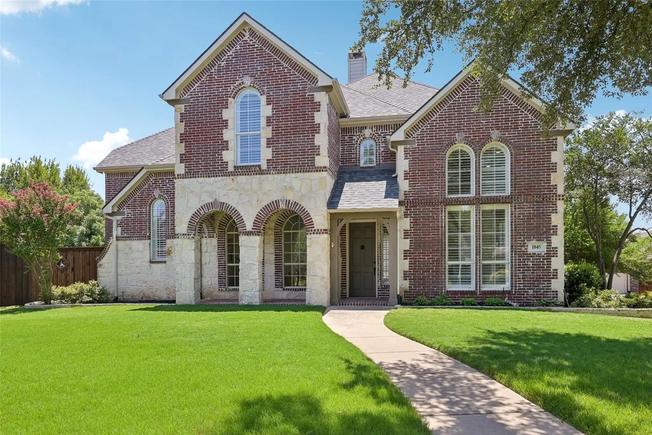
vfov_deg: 57.2
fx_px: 398
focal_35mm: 22
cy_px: 218
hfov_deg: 78.6
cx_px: 326
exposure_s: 1/500
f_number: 8
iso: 400
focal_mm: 22
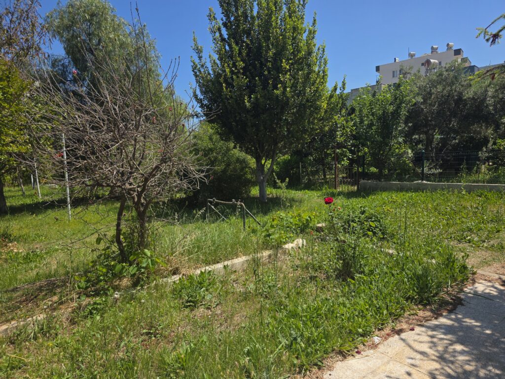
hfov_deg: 73.9
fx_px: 336
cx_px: 252
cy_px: 190
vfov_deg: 58.9
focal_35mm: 23
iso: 80
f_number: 1.7
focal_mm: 6.3
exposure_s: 1/5447
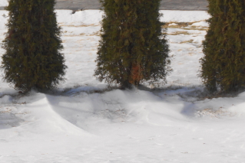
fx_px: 2240
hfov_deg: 6.2
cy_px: 5
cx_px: 27
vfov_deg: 4.2
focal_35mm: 329
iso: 100
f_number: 6.3
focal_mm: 70
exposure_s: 1/200
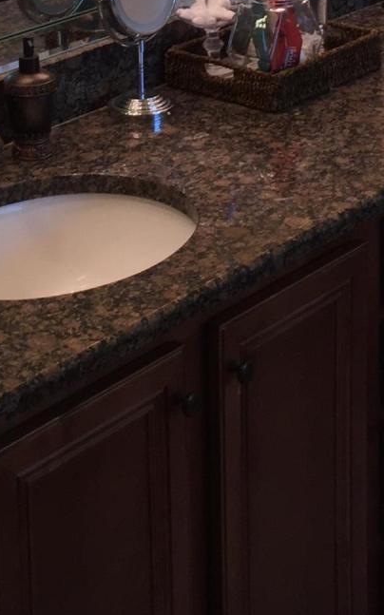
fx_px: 1592
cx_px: 184
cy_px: -98
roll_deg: +1.6
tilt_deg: -10.7
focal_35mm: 95
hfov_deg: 13.8
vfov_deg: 20.6
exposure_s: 1/40
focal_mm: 4.15
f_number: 2.2
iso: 32
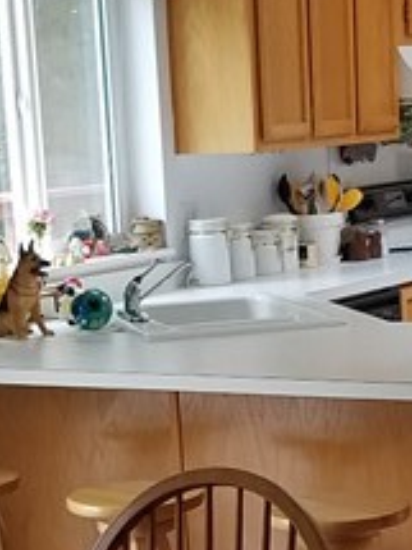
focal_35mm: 124
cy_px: 435
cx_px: 302
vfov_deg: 15.8
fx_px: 1970
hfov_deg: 11.9
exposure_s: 1/60
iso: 80
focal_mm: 4.2
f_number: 1.7
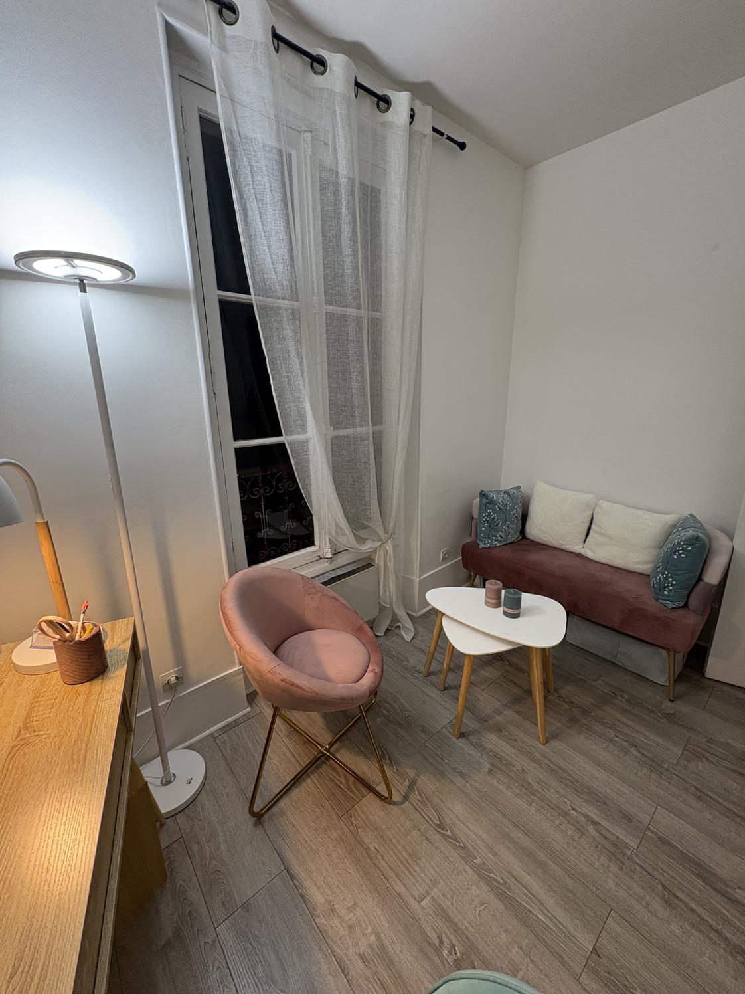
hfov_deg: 85.7
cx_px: 372
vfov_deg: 102.1
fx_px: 402
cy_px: 497
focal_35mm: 14
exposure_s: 1/60
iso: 250
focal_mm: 2.22
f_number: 2.2
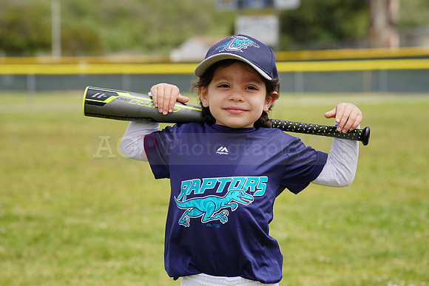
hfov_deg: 11.1
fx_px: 2205
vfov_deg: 7.4
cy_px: 143
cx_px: 214
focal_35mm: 185
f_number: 9
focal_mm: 185
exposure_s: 1/250
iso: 100
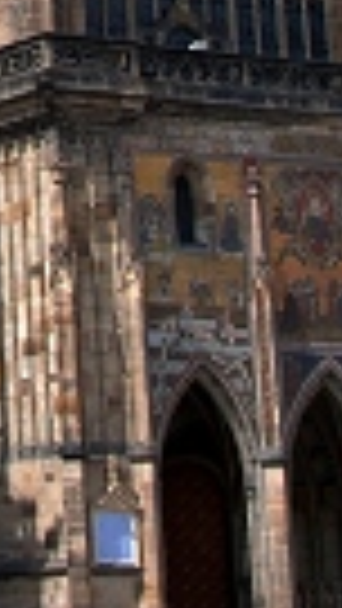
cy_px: -450
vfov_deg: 11.2
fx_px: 2900
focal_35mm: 180
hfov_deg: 6.5
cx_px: -421
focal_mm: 22
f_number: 7.1
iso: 100
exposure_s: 1/200
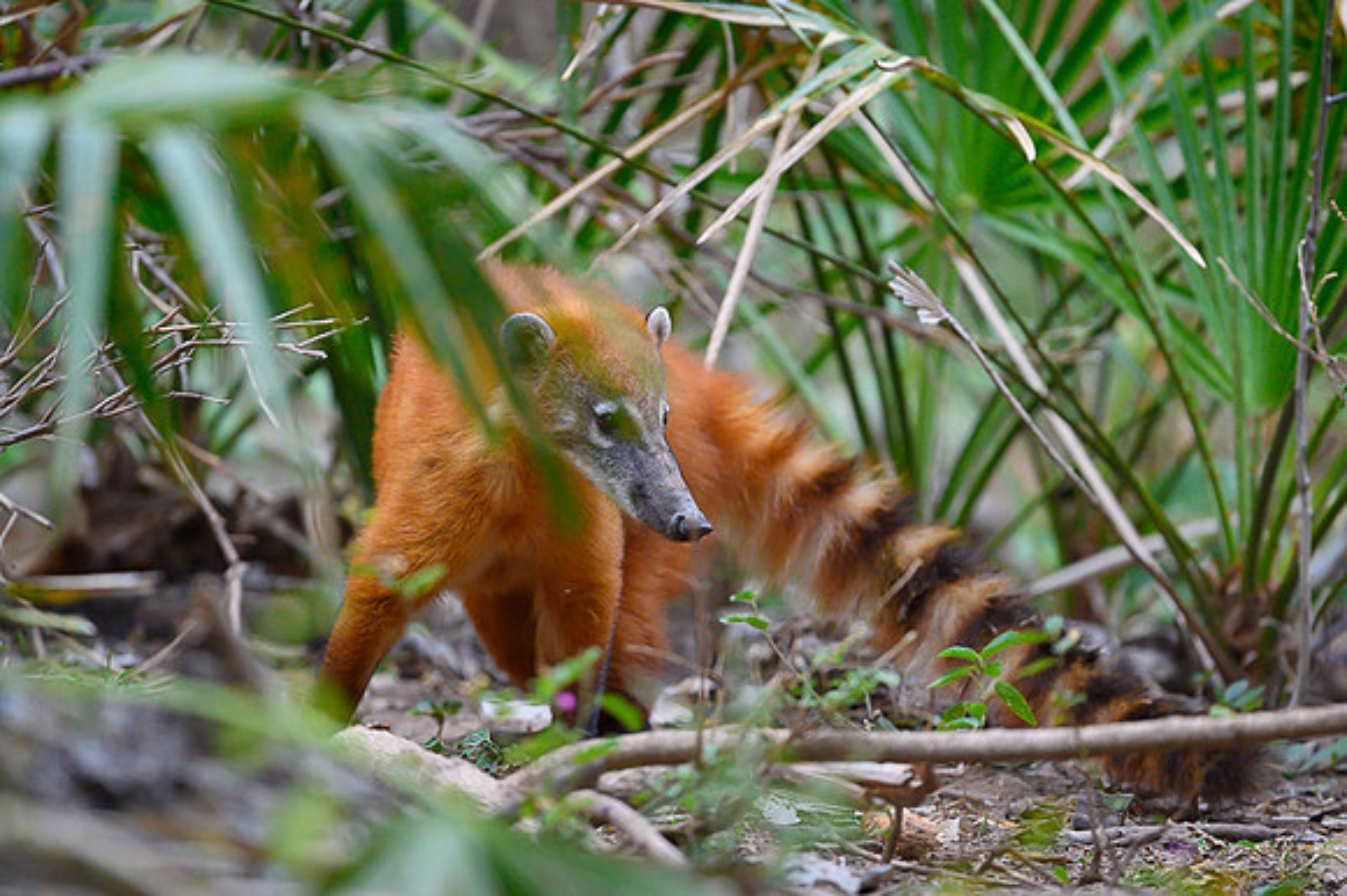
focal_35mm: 605
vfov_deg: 2.3
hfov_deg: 3.4
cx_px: 659
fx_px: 22618
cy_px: 510
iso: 3200
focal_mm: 500
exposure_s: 1/320
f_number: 4
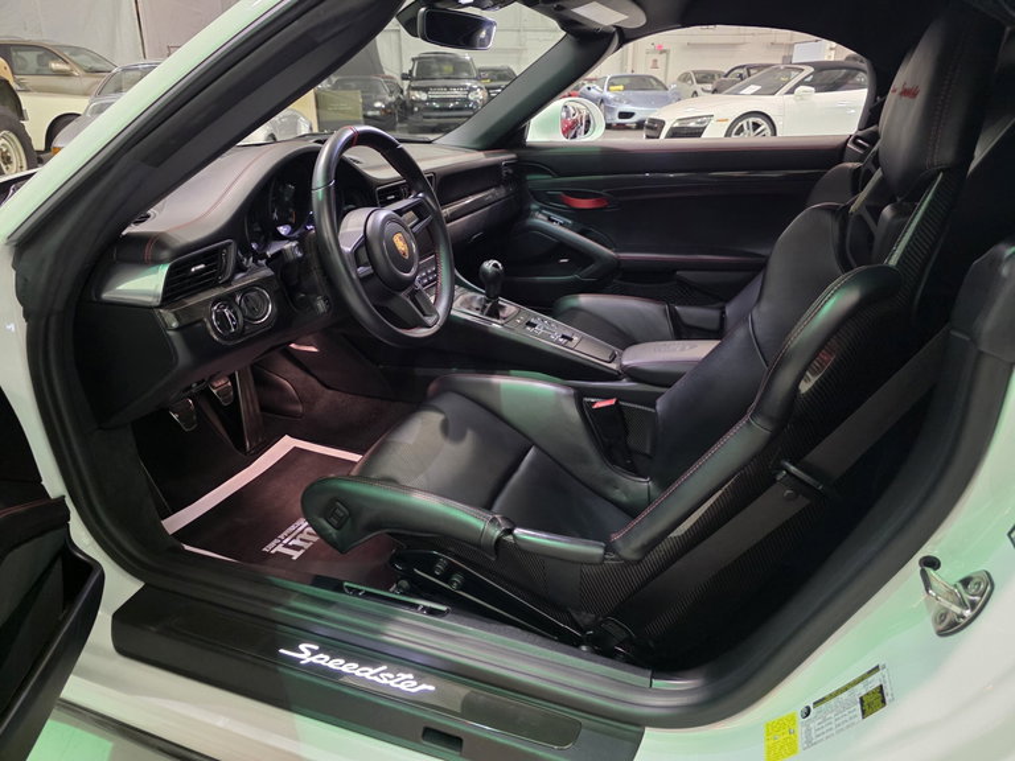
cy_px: 380
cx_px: 508
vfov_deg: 58.9
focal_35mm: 23
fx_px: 674
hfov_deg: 73.9
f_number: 1.7
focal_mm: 6.3
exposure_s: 1/40
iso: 1600
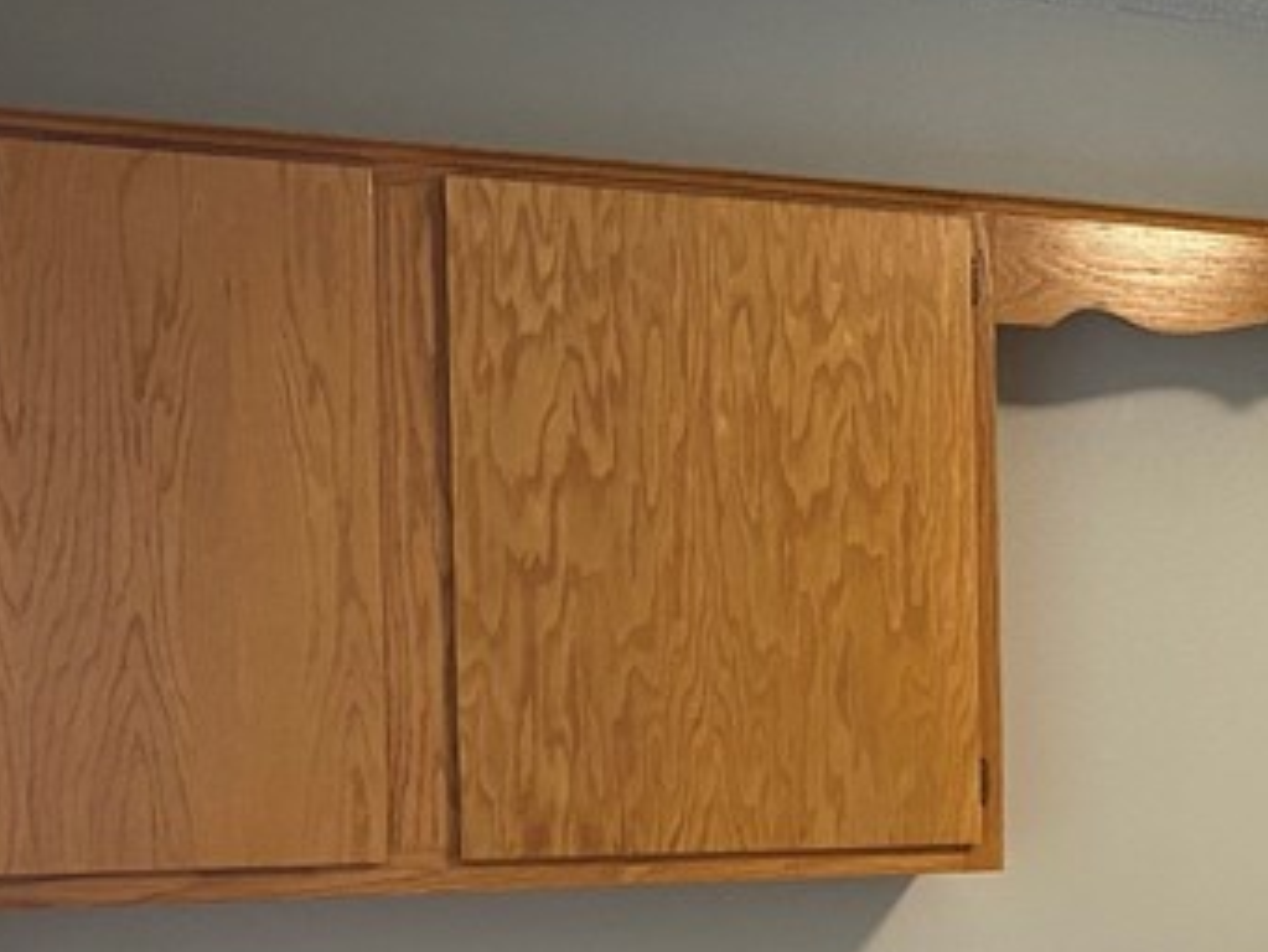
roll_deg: +0.5
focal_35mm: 78
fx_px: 2858
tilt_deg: -2.7
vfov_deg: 18.7
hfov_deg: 21.3
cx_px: 1878
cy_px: 814
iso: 200
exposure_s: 1/60
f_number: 1.8
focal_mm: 4.25
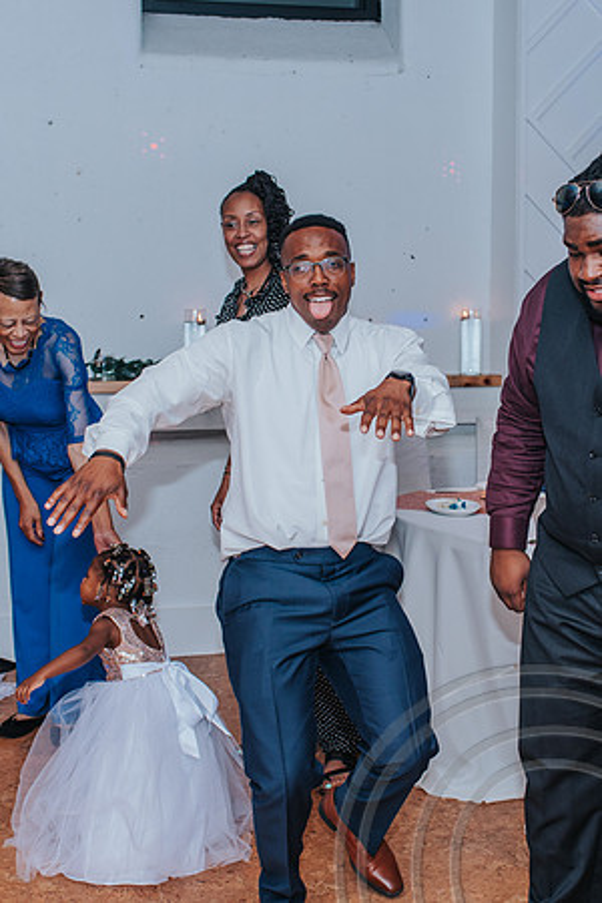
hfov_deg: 24.0
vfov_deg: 35.4
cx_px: 347
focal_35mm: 56
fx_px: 1416
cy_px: 417
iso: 400
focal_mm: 35
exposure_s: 1/200
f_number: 3.5
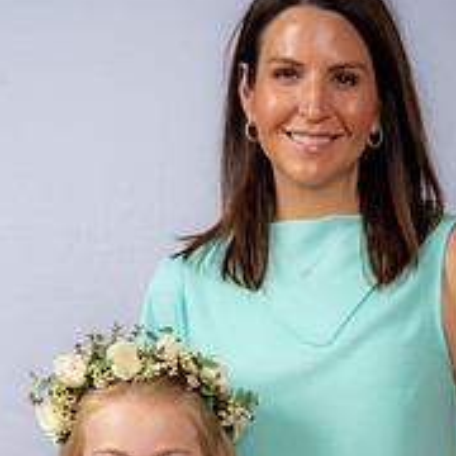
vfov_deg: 12.4
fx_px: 2087
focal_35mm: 140
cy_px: 428
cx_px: 250
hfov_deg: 12.5
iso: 250
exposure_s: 1/160
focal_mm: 66
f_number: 6.3
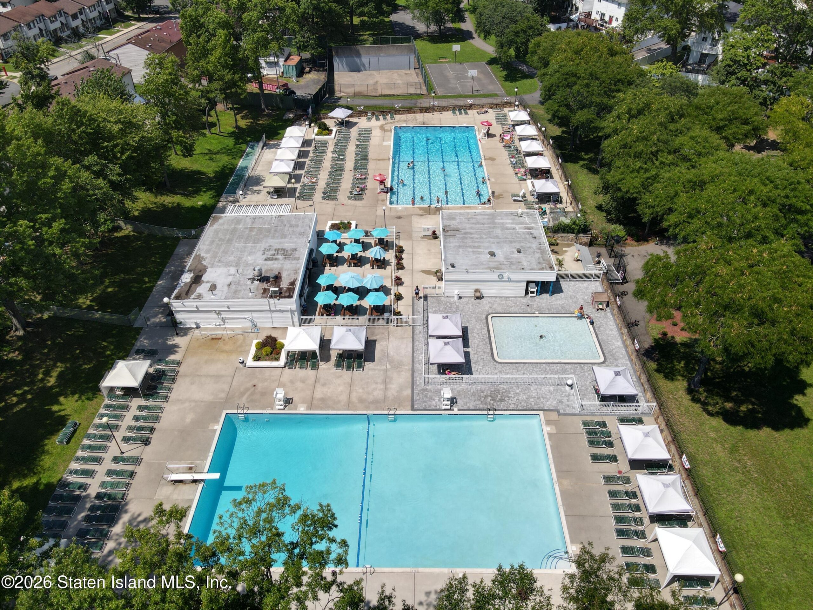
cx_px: 406
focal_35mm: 24
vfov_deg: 56.8
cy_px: 305
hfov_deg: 71.6
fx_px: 564
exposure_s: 1/1000
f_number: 2.8
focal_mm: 4.5
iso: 100
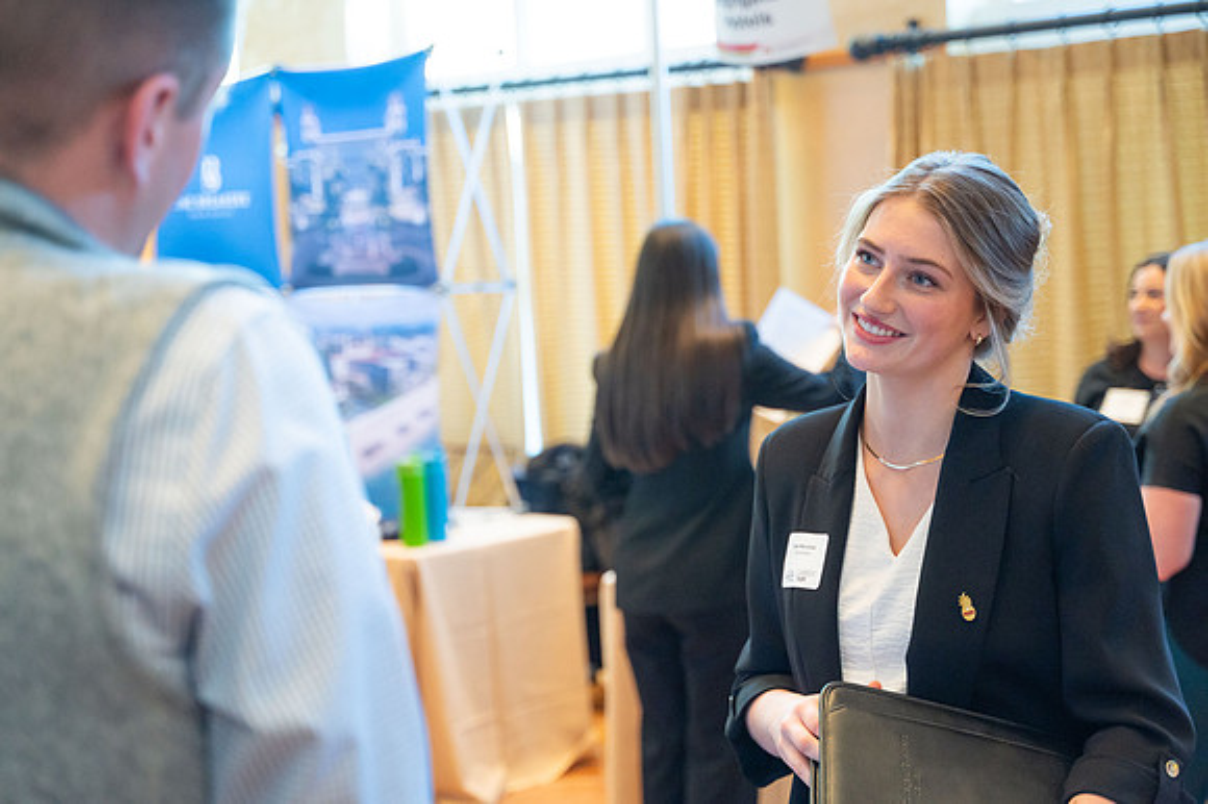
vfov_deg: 25.0
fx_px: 1811
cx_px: 604
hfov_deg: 36.9
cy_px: 402
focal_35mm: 54
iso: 2500
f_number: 2.8
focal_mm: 54
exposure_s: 1/200
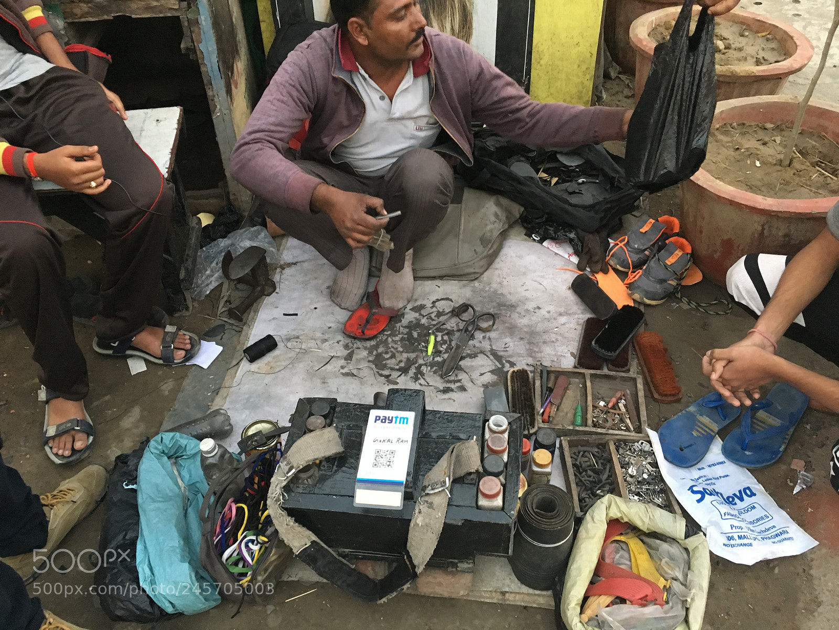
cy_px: 315
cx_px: 420
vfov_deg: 48.2
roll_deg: +2.4
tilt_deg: -44.3
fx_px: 703
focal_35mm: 29
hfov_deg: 61.7
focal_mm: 4.15
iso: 250
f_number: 2.2
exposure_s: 1/33
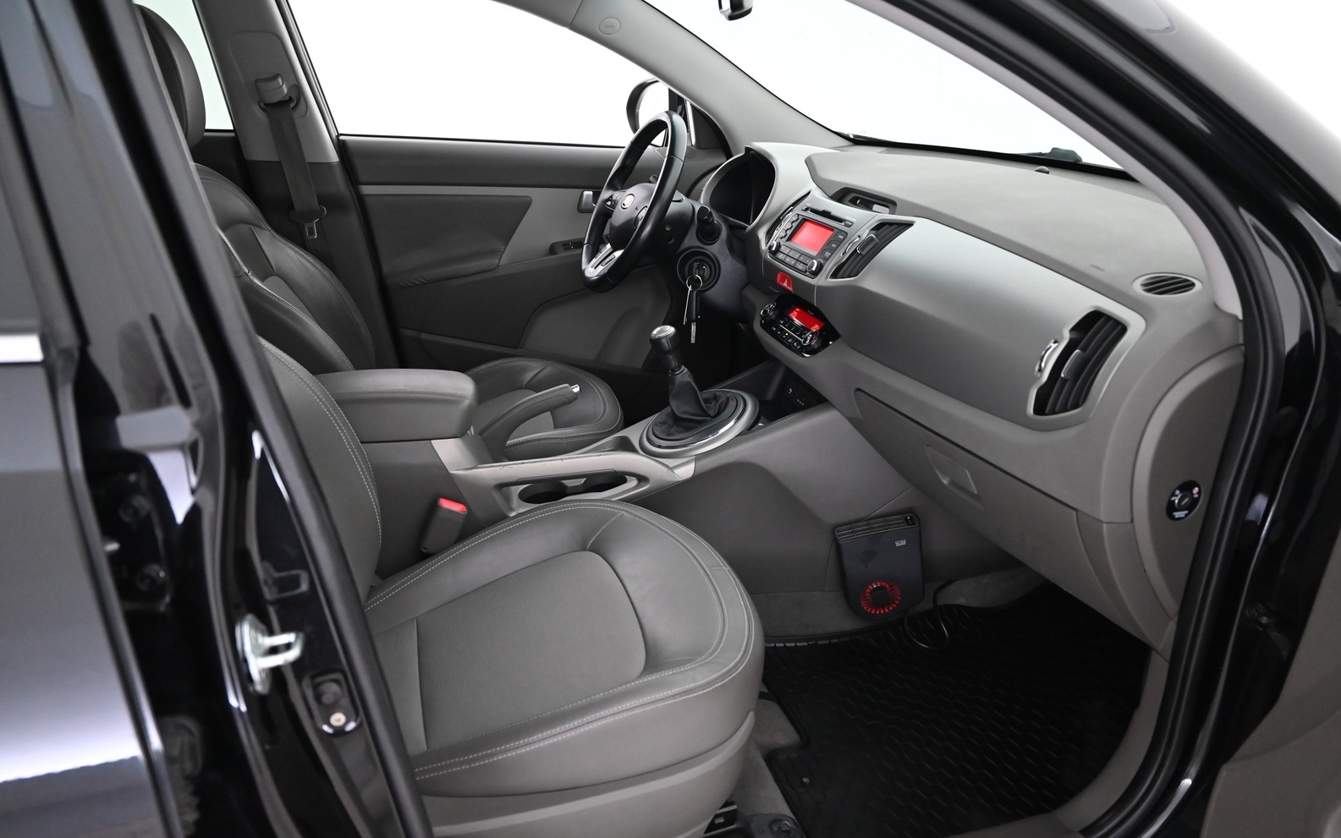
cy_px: 441
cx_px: 668
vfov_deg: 49.3
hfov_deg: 72.5
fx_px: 914
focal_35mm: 25
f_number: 4
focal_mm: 24
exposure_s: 1/60
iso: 4500
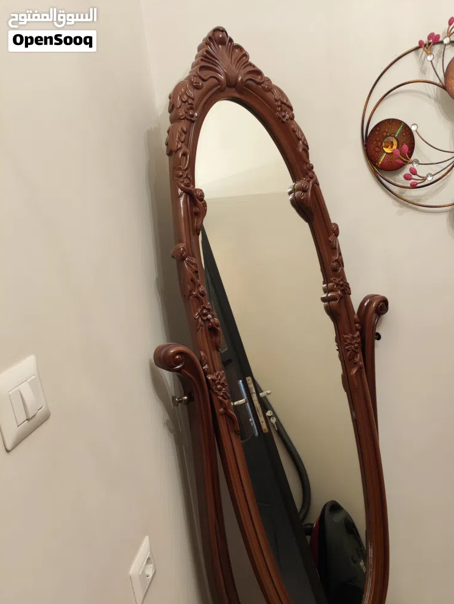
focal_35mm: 33
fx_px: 577
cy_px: 409
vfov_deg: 54.1
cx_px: 305
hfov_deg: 42.4
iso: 374
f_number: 1.8
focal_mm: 4.68
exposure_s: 1/33.3
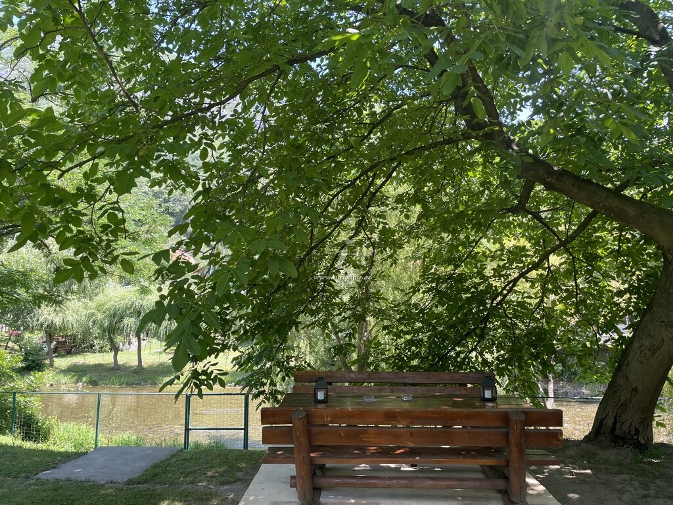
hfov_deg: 67.3
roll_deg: +0.7
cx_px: 336
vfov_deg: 53.1
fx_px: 505
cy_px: 252
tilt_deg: +6.4
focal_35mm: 26
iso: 32
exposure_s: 1/216
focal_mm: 4.2
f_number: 1.6
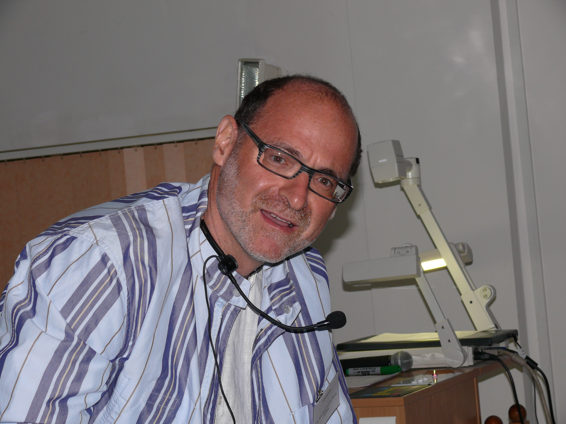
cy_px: 212
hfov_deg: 20.2
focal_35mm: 97
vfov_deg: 15.2
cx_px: 283
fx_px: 1586
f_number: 5
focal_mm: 20.5
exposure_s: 1/30
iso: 100
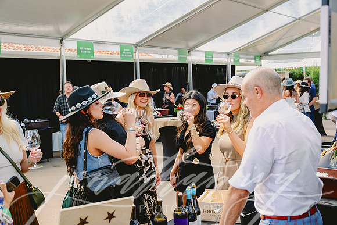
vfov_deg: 28.7
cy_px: 112
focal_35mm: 47
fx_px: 440
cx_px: 168
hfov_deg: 41.9
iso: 640
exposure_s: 1/400
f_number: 4.5
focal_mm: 47
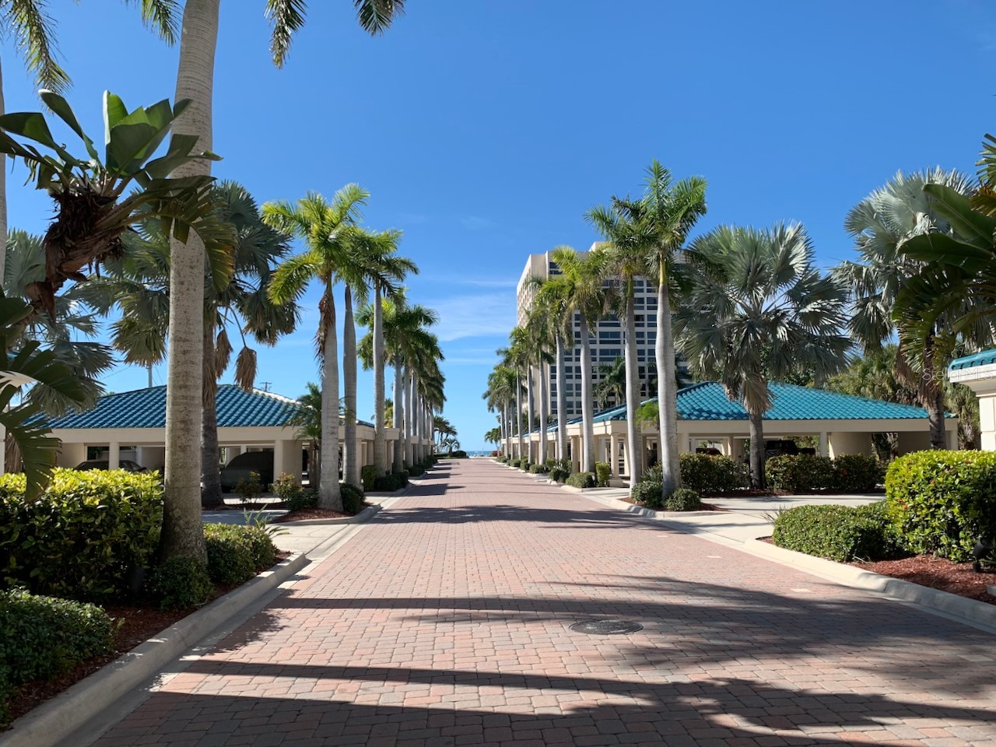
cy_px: 374
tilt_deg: +5.8
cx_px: 498
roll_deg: +1.6
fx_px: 748
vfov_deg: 53.1
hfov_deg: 67.3
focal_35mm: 26
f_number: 1.8
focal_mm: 4.25
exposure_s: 1/1748
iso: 25
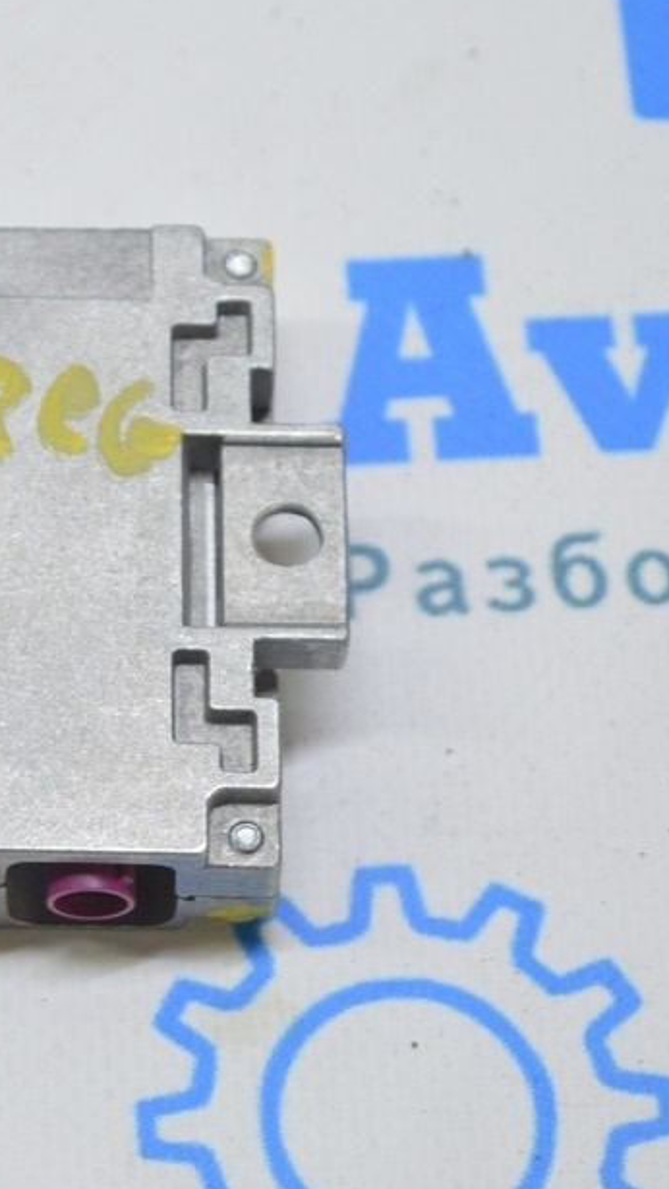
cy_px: 538
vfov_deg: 14.9
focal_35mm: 144
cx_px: -207
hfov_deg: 8.3
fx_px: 4537
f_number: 5.6
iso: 400
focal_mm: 55
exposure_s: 1/20
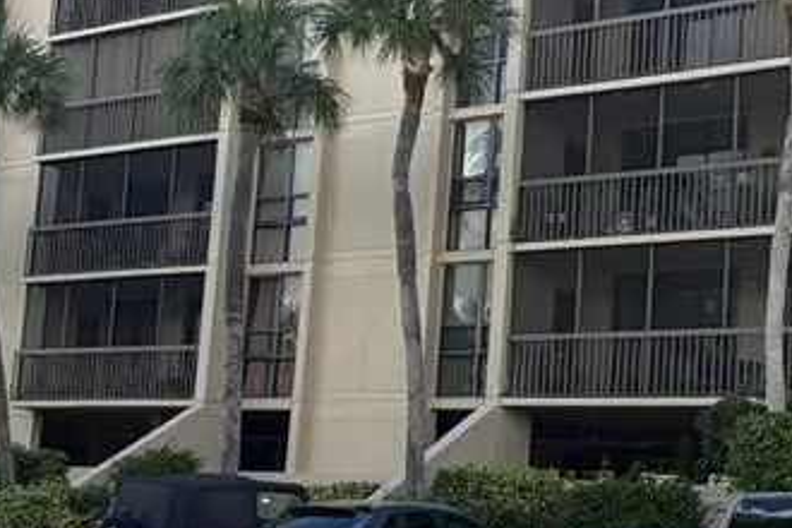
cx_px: 622
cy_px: 288
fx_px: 1848
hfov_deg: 23.9
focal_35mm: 84
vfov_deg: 16.3
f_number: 1.6
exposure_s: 1/1799
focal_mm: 5.96
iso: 50
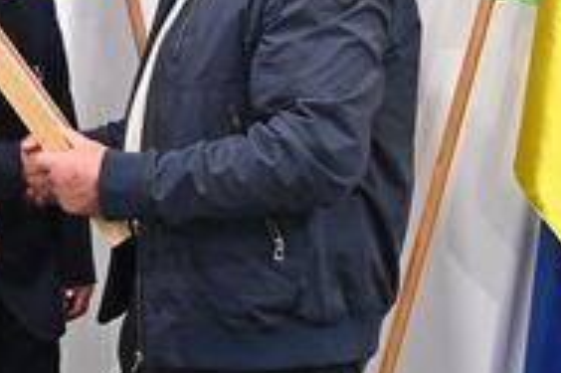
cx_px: -42
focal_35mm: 84
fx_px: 1308
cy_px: 27
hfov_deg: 22.9
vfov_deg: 16.0
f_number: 5.6
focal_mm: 35
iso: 5000
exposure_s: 1/80
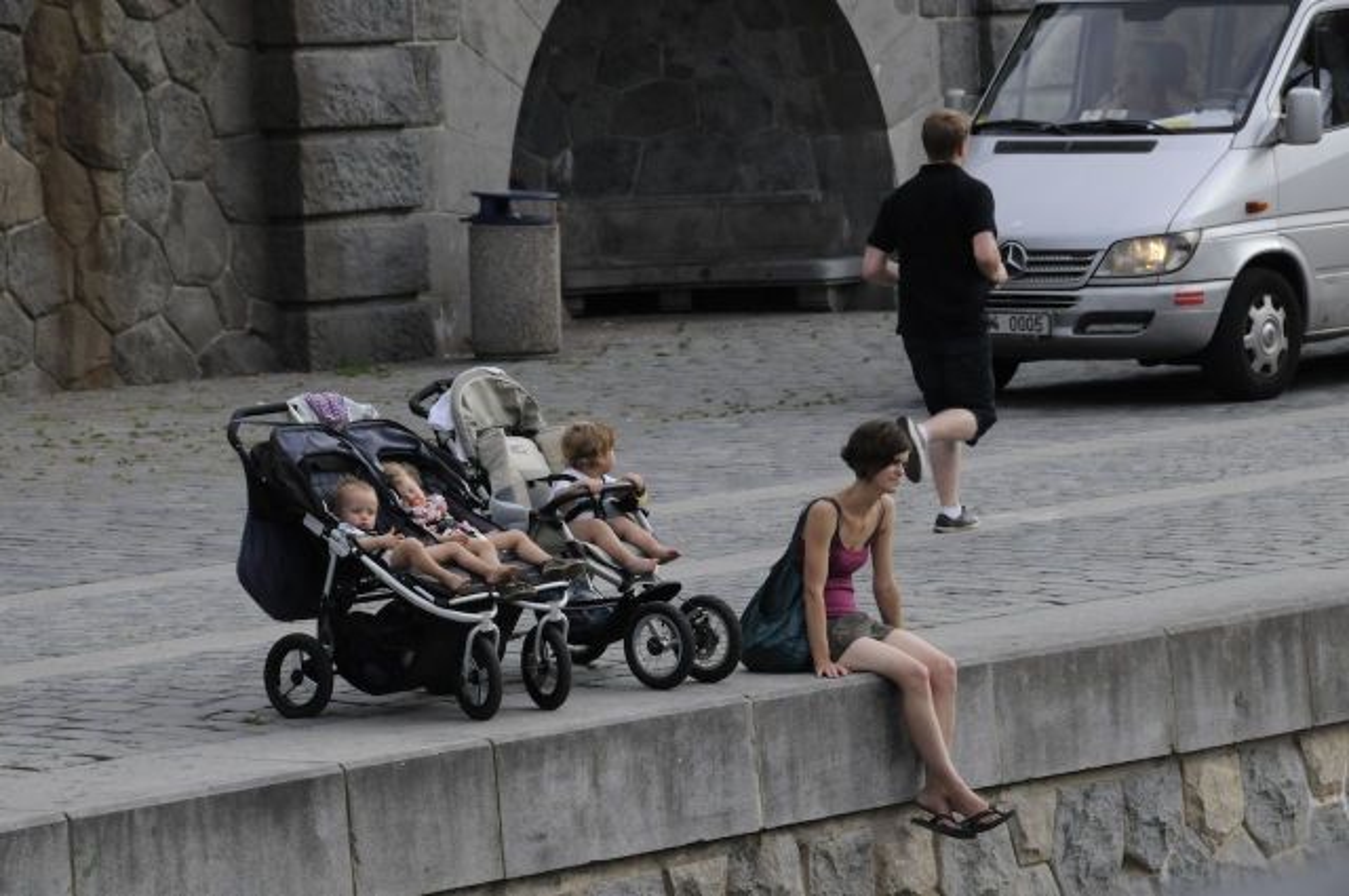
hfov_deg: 10.2
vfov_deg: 6.8
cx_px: 674
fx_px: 7578
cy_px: 448
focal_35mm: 202
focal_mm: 135
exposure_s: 1/500
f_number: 11
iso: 800
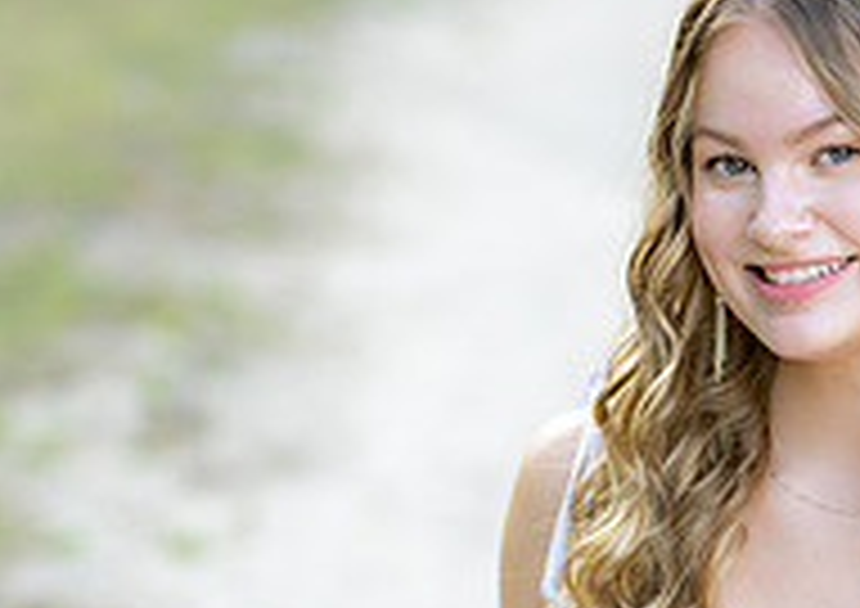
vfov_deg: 8.2
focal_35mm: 174
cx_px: 831
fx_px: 4235
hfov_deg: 11.5
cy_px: 664
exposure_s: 1/800
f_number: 1.2
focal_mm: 50
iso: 100
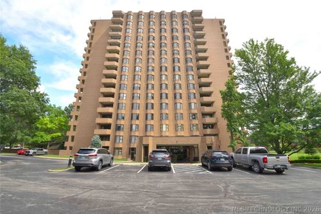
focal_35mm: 16
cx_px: 160
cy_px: 107
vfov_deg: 73.7
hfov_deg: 96.8
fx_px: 143
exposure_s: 1/250
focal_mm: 16
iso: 320
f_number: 13
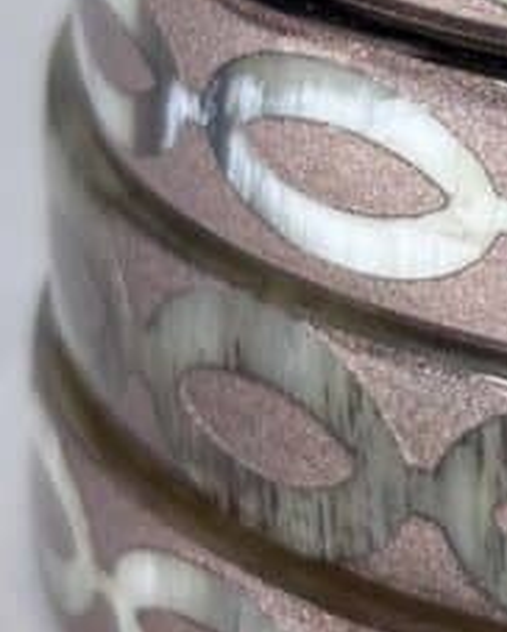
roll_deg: -2.4
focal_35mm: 229
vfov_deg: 8.4
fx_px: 4289
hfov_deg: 6.6
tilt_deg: -22.1
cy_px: 58
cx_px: 953
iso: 32
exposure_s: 1/100
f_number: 1.6
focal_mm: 5.96
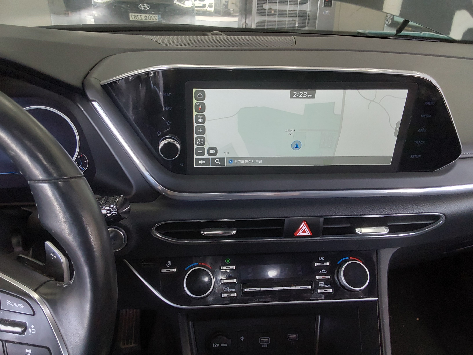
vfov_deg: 49.7
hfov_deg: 63.4
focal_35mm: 28
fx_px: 383
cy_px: 178
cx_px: 236
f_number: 1.9
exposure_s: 1/60
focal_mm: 2.91
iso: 125
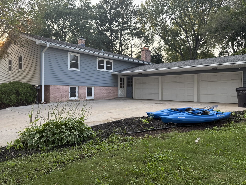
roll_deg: +0.1
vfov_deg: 54.9
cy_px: 92
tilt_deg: +0.3
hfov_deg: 69.4
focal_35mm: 25
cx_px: 122
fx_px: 178
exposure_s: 1/370
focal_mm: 6.76
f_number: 1.78
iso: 100
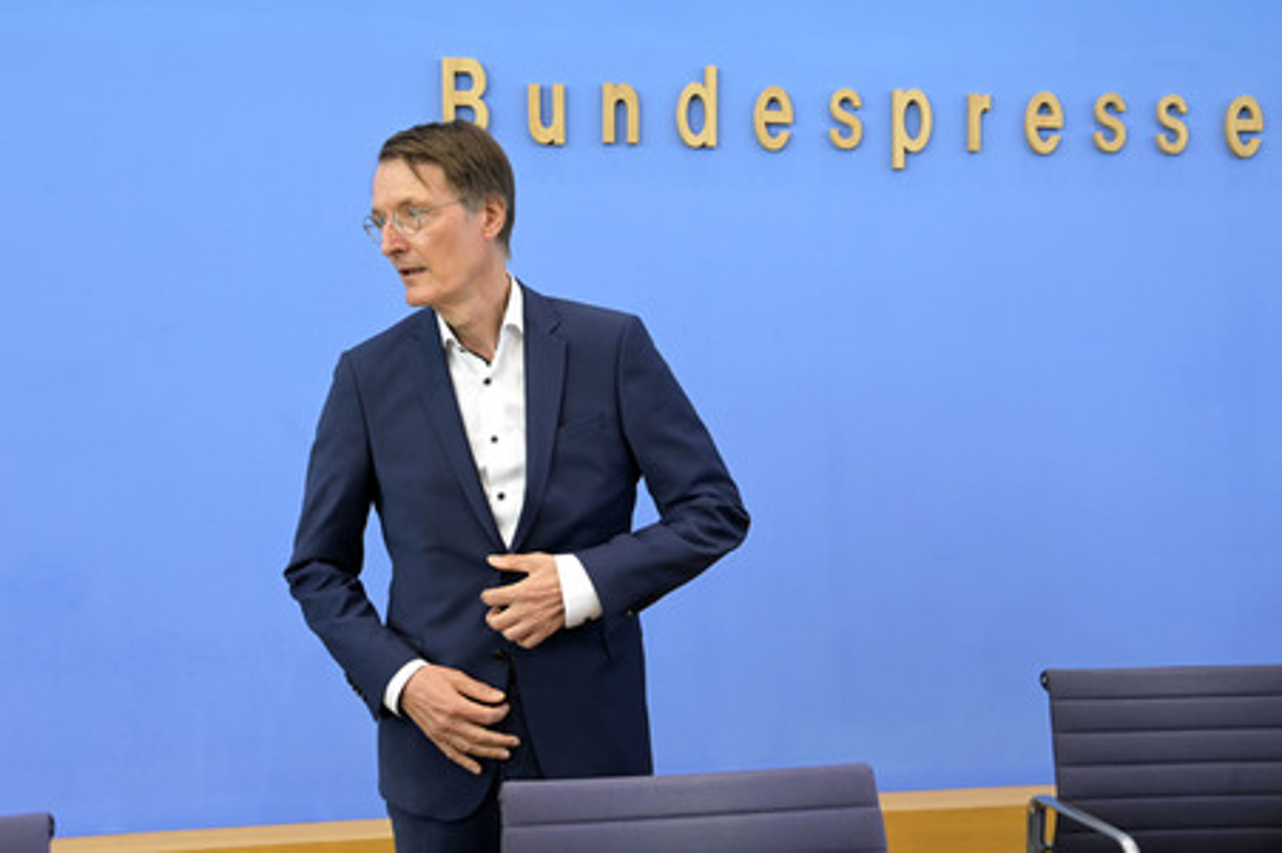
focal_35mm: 40
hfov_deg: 48.5
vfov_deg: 33.4
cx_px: 641
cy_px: 426
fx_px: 1423
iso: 5000
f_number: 5.6
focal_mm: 40
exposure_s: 1/500
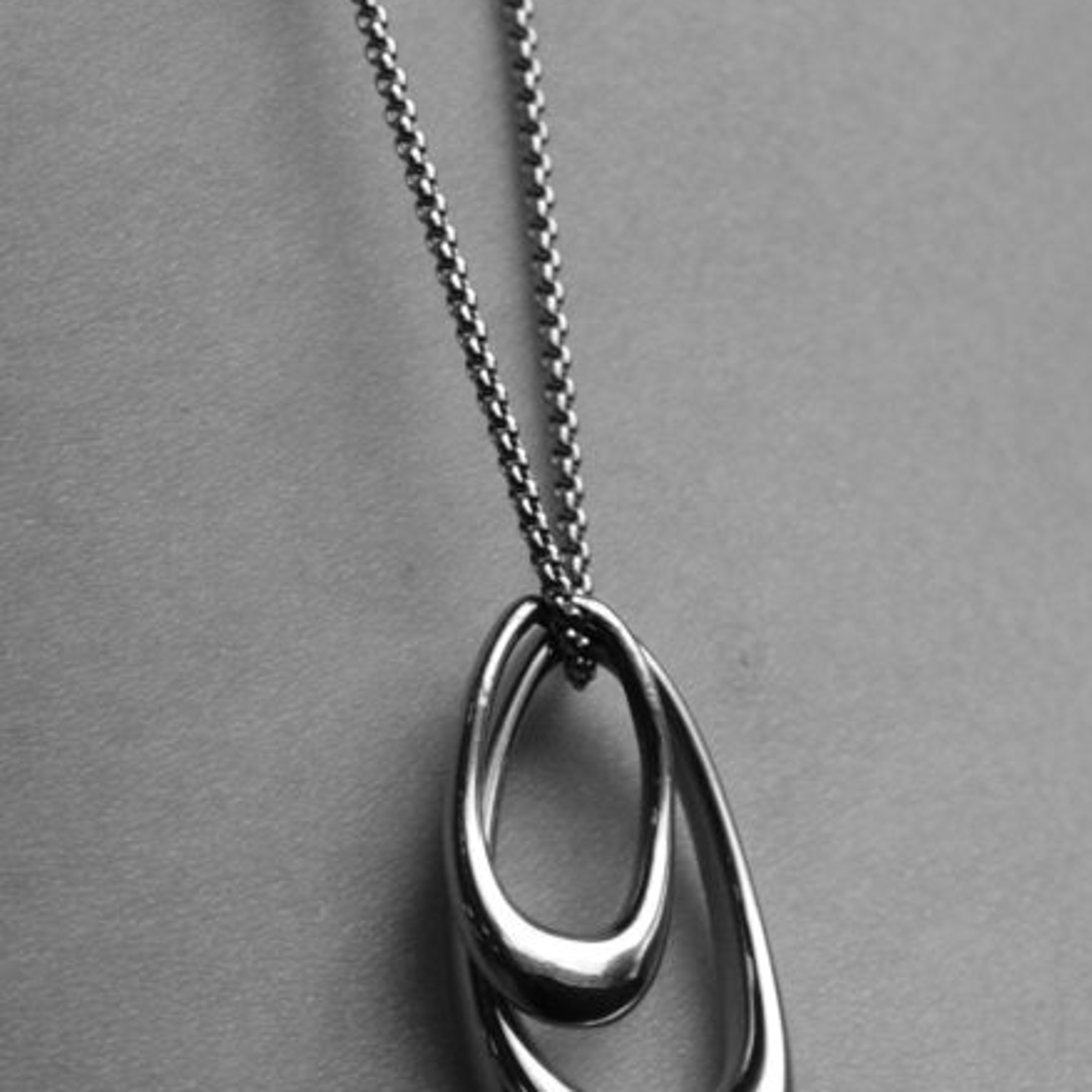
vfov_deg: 4.6
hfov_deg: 4.7
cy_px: -1189
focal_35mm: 372
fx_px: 13277
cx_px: -225
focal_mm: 50
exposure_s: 1/60
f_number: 5.6
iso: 640
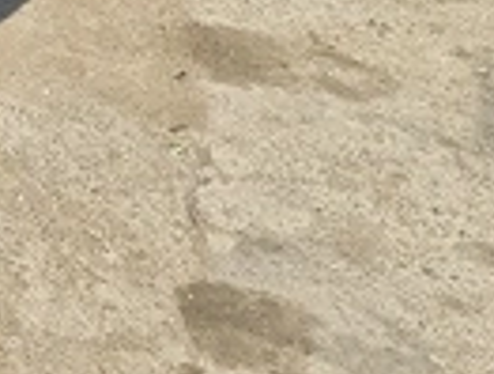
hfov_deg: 14.7
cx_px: -554
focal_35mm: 105
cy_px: -298
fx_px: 1503
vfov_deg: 12.9
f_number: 1.8
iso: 50
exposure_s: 1/1000
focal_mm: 5.4
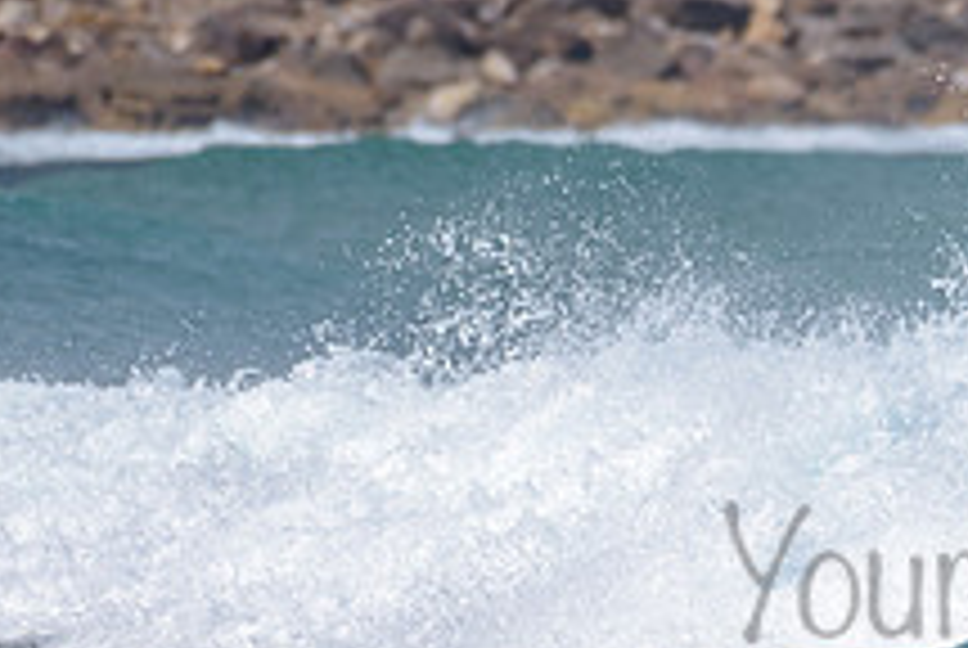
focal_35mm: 1652
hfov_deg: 1.2
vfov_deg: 0.8
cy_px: 337
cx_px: 894
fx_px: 44481
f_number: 5.6
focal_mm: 500
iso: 140
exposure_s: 1/2000
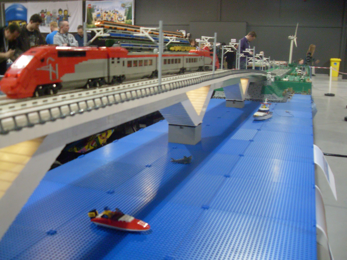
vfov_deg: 38.7
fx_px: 371
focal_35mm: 37
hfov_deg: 50.1
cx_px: 174
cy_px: 130
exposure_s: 1/10
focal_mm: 6.3
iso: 200
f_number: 2.8
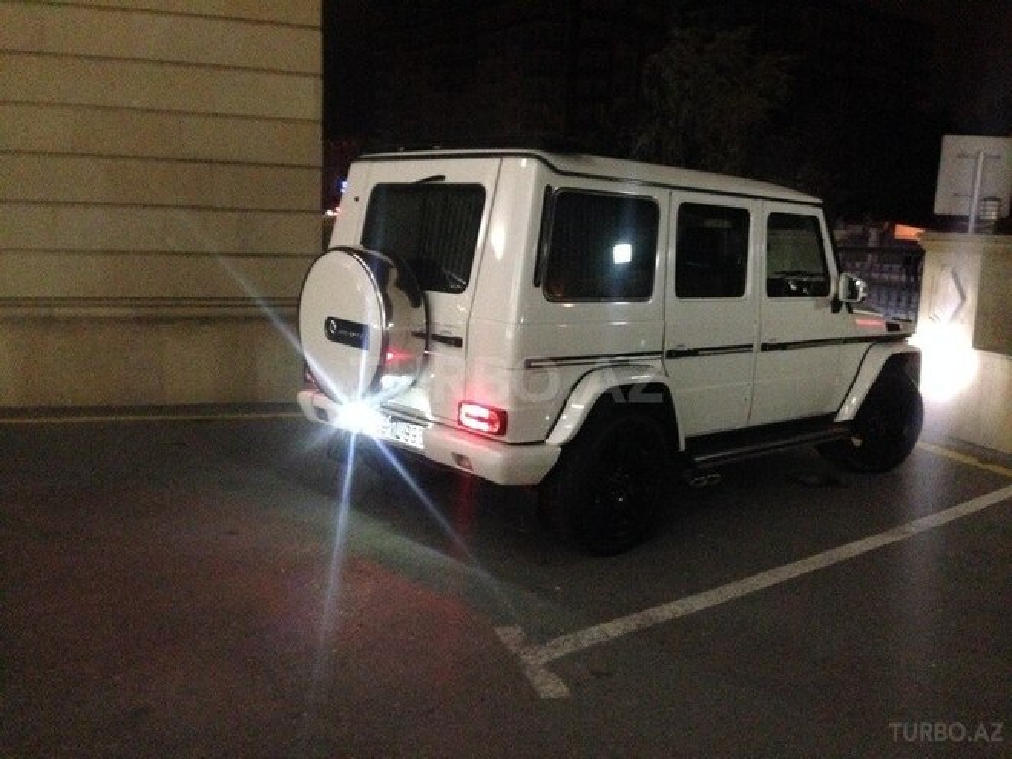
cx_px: 506
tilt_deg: -9.1
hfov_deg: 55.4
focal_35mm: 33
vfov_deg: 42.9
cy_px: 380
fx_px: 965
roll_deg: -1.9
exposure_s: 1/15
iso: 800
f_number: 2.4
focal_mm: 4.12
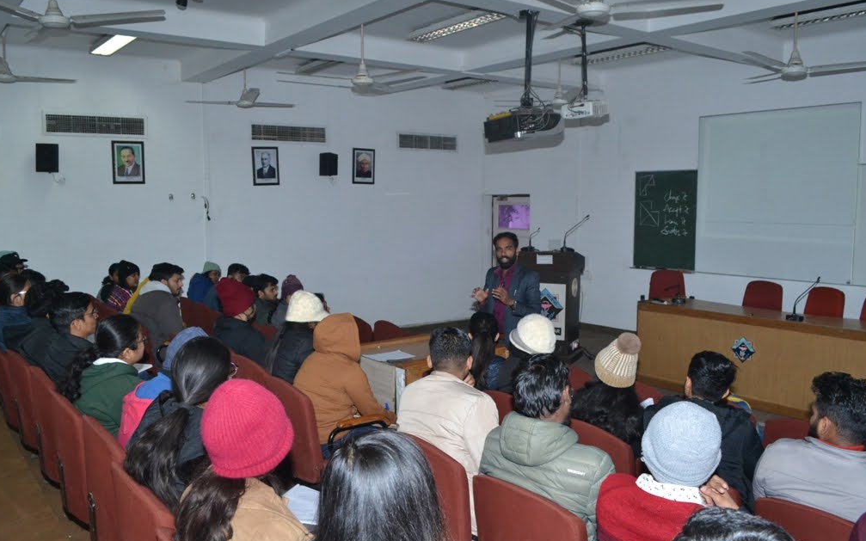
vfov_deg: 44.5
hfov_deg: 66.5
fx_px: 661
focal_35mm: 28
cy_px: 289
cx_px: 430
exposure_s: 1/160
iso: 1600
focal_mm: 18
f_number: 5.6
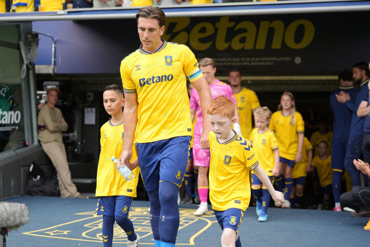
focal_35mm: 70
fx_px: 719
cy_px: 124
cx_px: 185
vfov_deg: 19.5
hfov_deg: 28.8
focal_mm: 70
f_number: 2.8
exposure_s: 1/1250
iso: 500
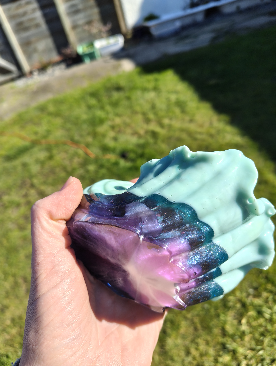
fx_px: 255
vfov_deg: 71.5
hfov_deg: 56.9
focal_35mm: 24
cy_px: 183
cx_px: 138
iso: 50
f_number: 1.88
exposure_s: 1/510
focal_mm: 5.56
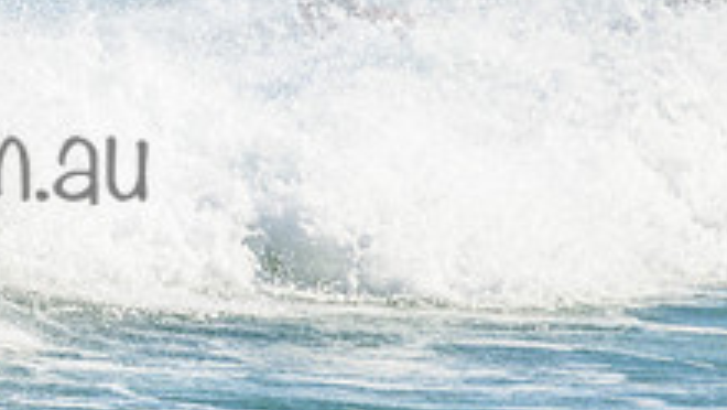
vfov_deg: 0.6
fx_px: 42546
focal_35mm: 2206
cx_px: -202
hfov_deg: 1.0
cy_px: 124
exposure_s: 1/2000
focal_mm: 800
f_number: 11
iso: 1100
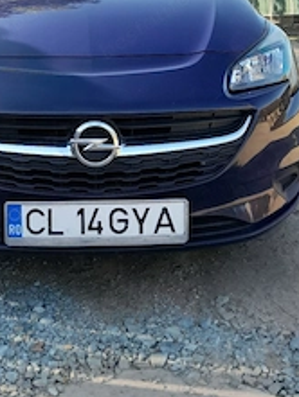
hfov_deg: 30.3
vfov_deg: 37.7
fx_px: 541
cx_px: 70
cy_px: 40
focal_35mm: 47
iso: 40
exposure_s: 1/120
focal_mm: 3.98
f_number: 1.8
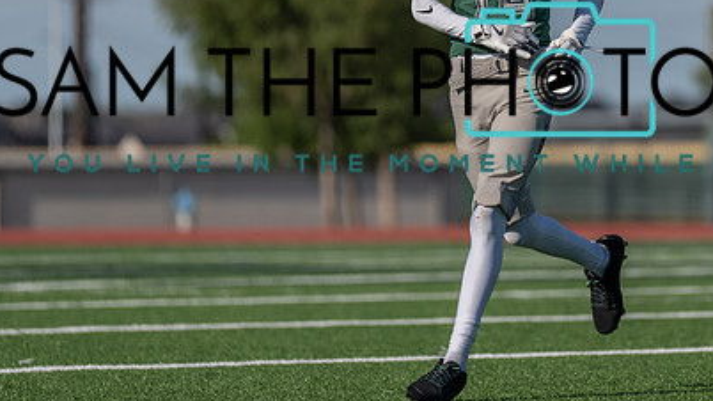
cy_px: 58
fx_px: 7524
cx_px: 514
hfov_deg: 5.4
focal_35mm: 398
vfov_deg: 3.1
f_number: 2.8
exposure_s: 1/3200
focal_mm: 200
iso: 100
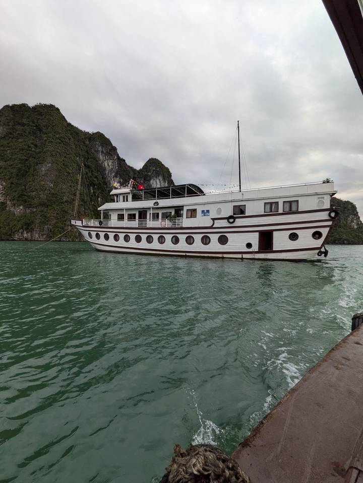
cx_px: 182
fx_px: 196
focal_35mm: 14
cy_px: 242
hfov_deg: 85.7
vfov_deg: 102.1
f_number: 2.2
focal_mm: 1.85
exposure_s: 1/1003
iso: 56
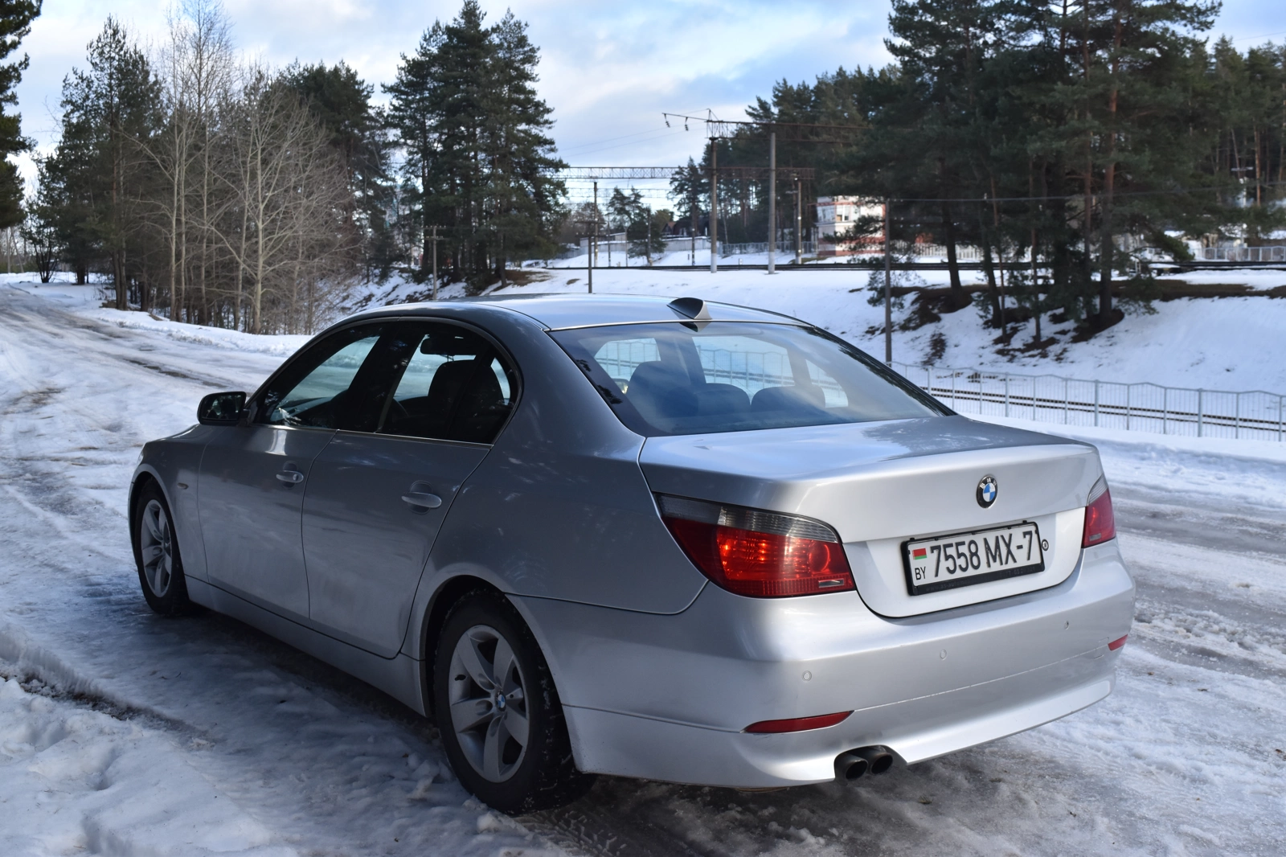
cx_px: 643
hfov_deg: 49.6
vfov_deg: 34.2
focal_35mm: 39
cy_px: 428
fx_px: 1393
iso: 640
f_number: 10
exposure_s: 1/400
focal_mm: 26
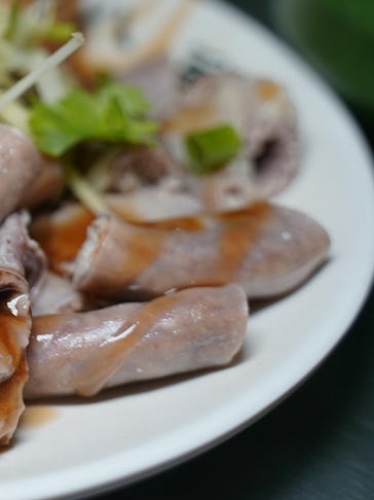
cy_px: 128
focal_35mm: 95
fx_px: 1370
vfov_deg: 20.5
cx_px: -197
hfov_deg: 14.4
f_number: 4
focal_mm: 40
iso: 160
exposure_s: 1/60
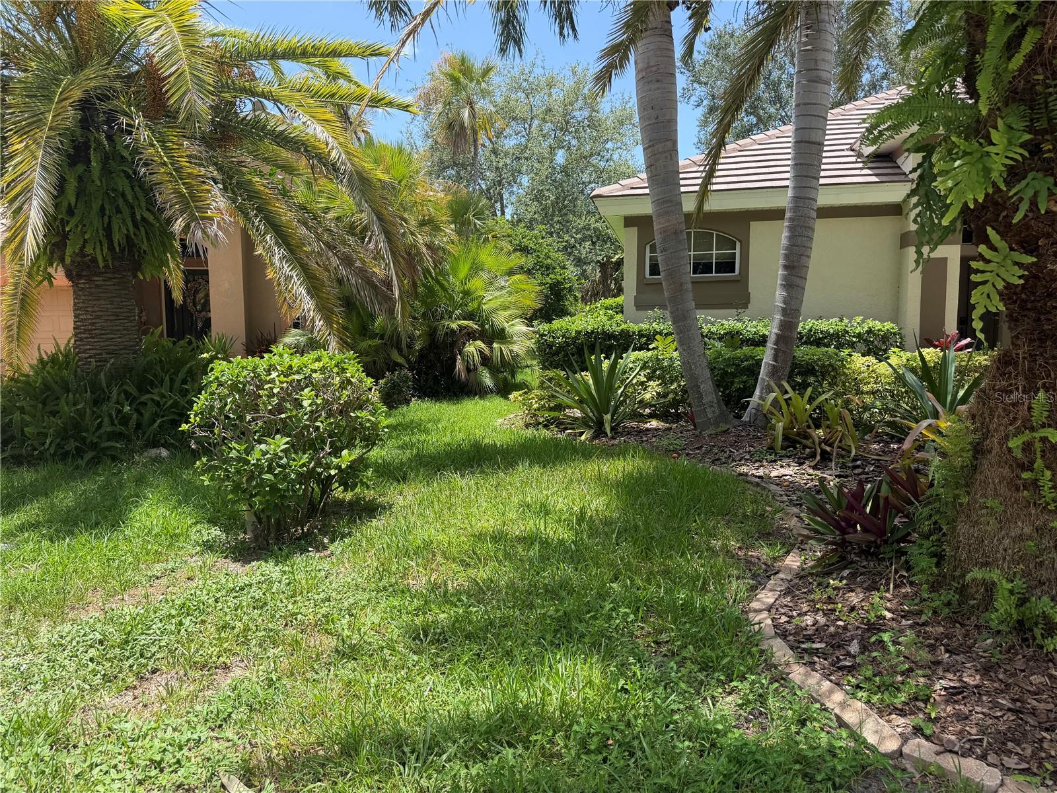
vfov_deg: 56.8
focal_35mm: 24
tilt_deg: -3.4
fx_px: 733
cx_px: 528
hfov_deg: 71.6
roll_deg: +0.1
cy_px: 396
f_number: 1.78
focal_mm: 6.76
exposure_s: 1/1855
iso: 100
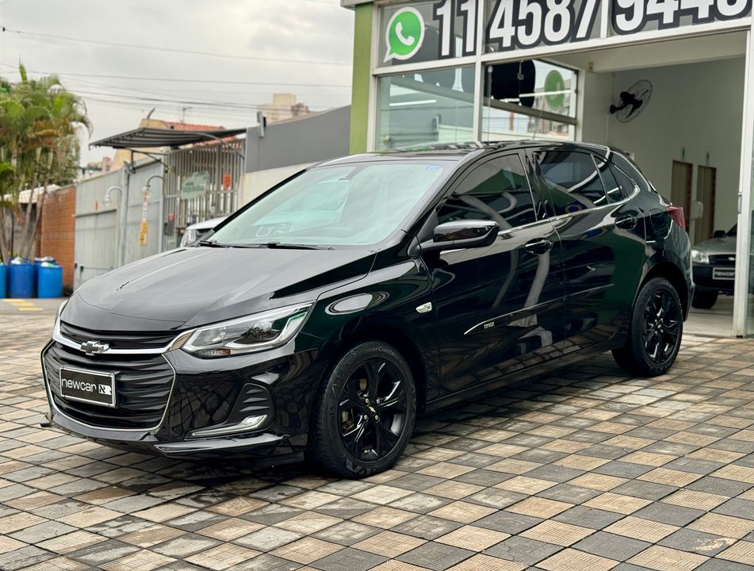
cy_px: 286
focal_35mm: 48
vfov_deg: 30.4
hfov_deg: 39.5
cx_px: 377
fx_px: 1049
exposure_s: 1/165
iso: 80
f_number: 1.78
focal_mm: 6.76
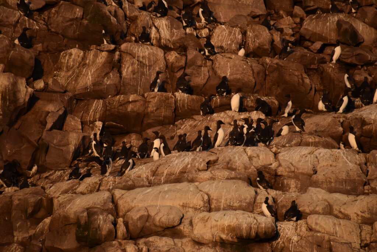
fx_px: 4713
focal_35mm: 450
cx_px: 188
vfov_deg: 3.1
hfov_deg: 4.6
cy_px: 126
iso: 400
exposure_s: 1/1600
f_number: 6.3
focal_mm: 300
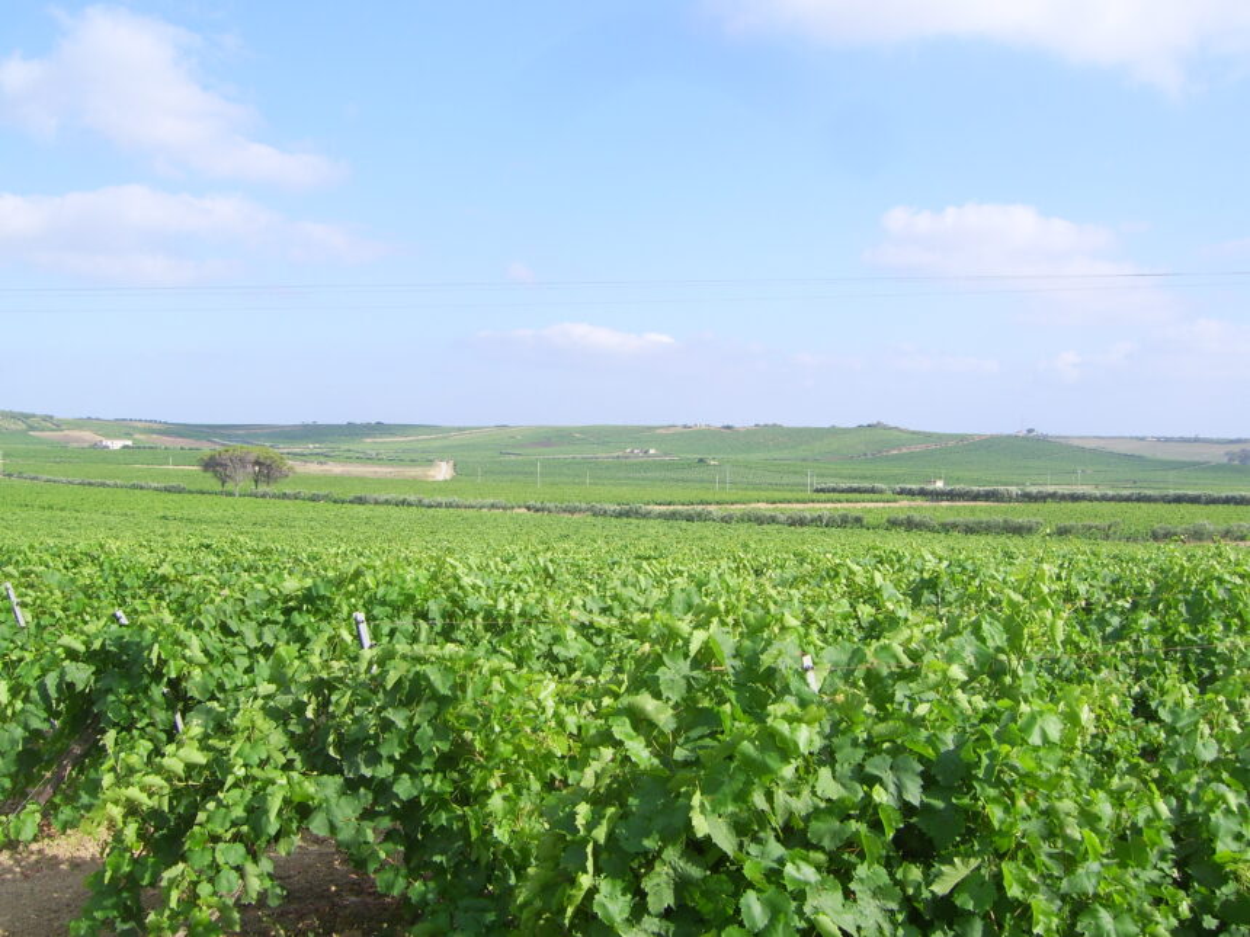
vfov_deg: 37.7
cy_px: 468
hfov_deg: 49.0
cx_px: 625
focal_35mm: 38
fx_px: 1372
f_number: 6.4
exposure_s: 1/200
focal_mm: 7.8
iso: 50
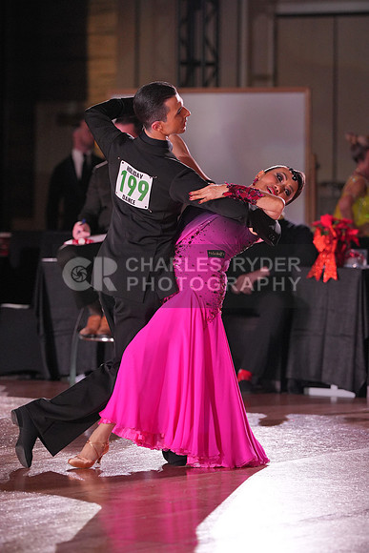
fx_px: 2889
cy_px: 276
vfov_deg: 10.9
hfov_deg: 7.3
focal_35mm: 188
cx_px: 184
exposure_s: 1/500
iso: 2000
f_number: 4
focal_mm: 188
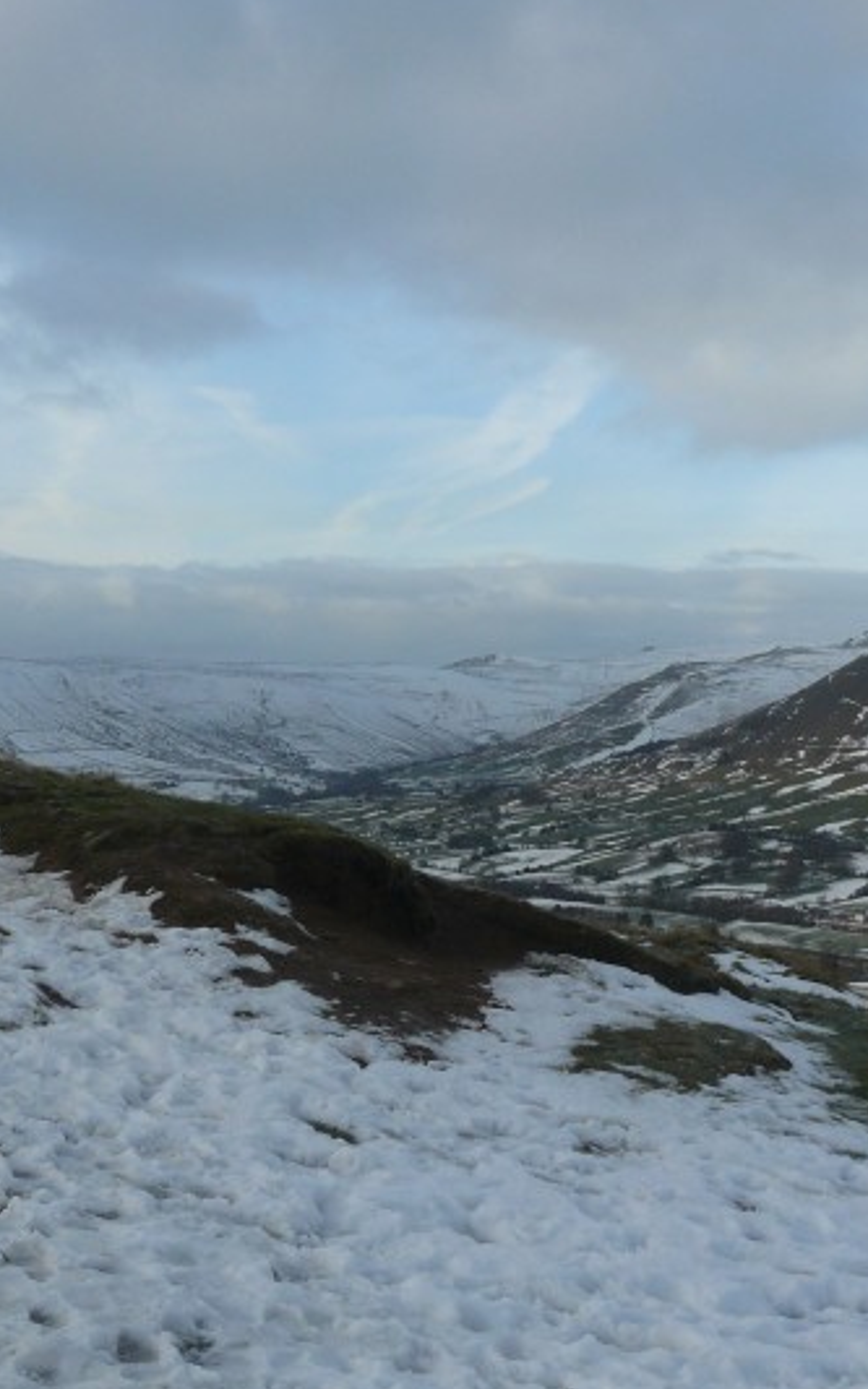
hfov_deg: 23.2
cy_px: 740
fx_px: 2082
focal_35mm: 55
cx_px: 182
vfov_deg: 36.9
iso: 100
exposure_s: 1/320
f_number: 5.6
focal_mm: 6
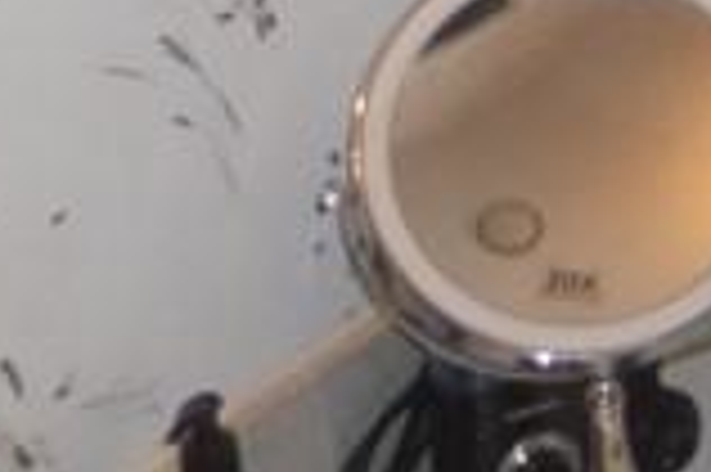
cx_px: 1305
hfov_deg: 11.7
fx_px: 3196
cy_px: -598
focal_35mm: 162
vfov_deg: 7.9
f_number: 3.3
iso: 200
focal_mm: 4.3
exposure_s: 1/60
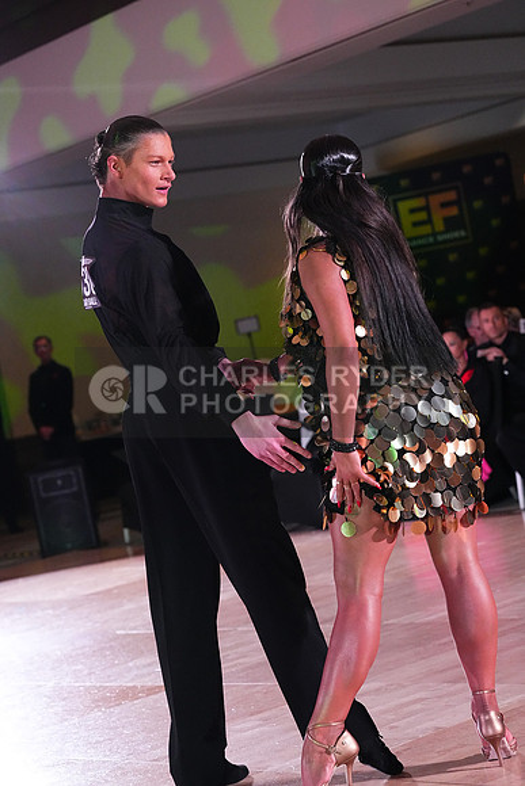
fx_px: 1858
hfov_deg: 16.1
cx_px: 262
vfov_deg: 23.9
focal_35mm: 85
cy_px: 393
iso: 8000
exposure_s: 1/400
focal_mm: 85
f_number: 5
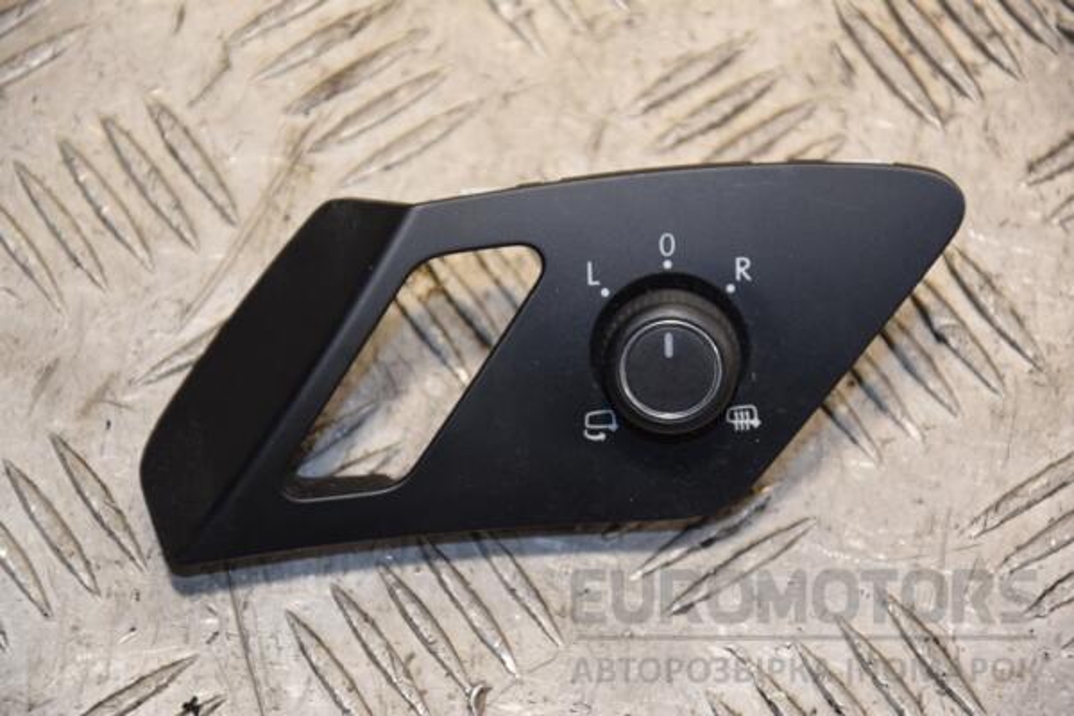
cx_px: 537
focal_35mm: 158
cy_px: 358
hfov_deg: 13.0
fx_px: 4698
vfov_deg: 8.7
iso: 800
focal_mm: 105
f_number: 5.6
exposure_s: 1/125
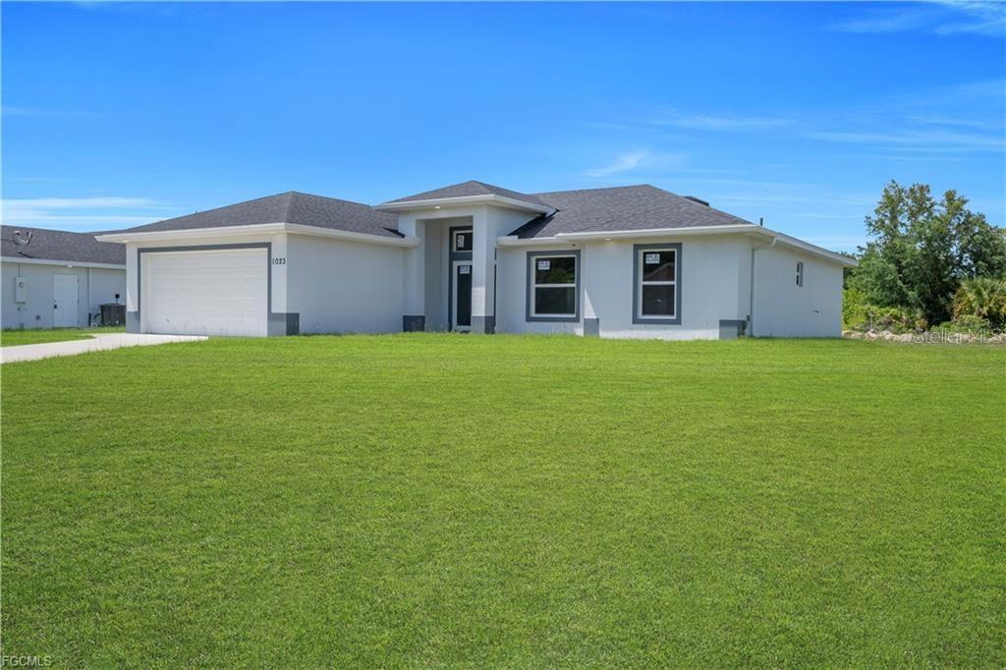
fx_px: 838
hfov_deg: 61.9
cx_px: 503
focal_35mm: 30
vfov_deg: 43.6
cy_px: 335
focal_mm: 20
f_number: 8
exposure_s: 1/320
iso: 100
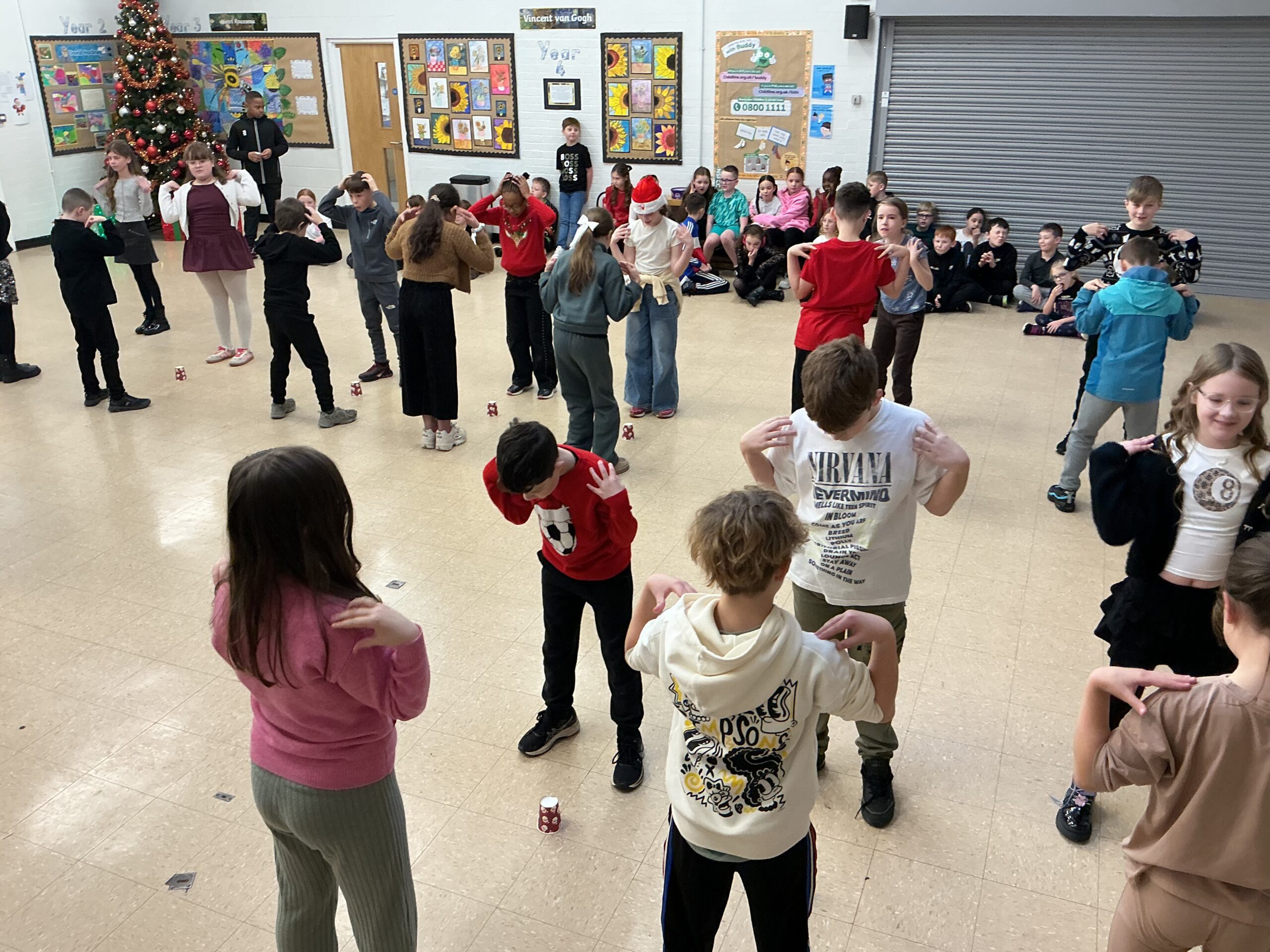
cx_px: 635
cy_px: 476
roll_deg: +1.1
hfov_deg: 61.7
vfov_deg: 48.2
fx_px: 1064
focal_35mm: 29
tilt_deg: -24.0
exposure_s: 1/50
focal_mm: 3
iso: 100
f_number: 1.8
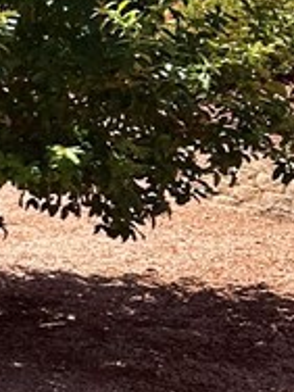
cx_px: -467
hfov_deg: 9.7
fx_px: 1483
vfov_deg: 15.0
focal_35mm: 131
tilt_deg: -10.3
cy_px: 267
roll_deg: -2.9
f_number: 1.78
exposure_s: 1/2299
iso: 80
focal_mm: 6.86
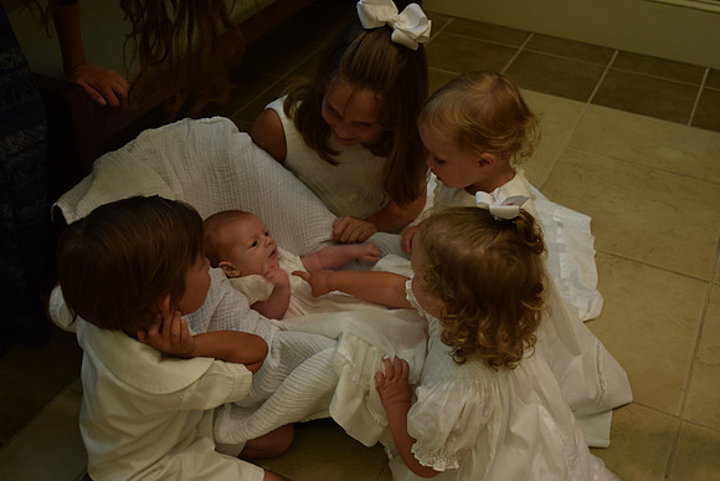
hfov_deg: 45.0
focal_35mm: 44
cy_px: 240
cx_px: 360
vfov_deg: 30.9
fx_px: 870
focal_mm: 29
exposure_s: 1/60
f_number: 4.2
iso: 400
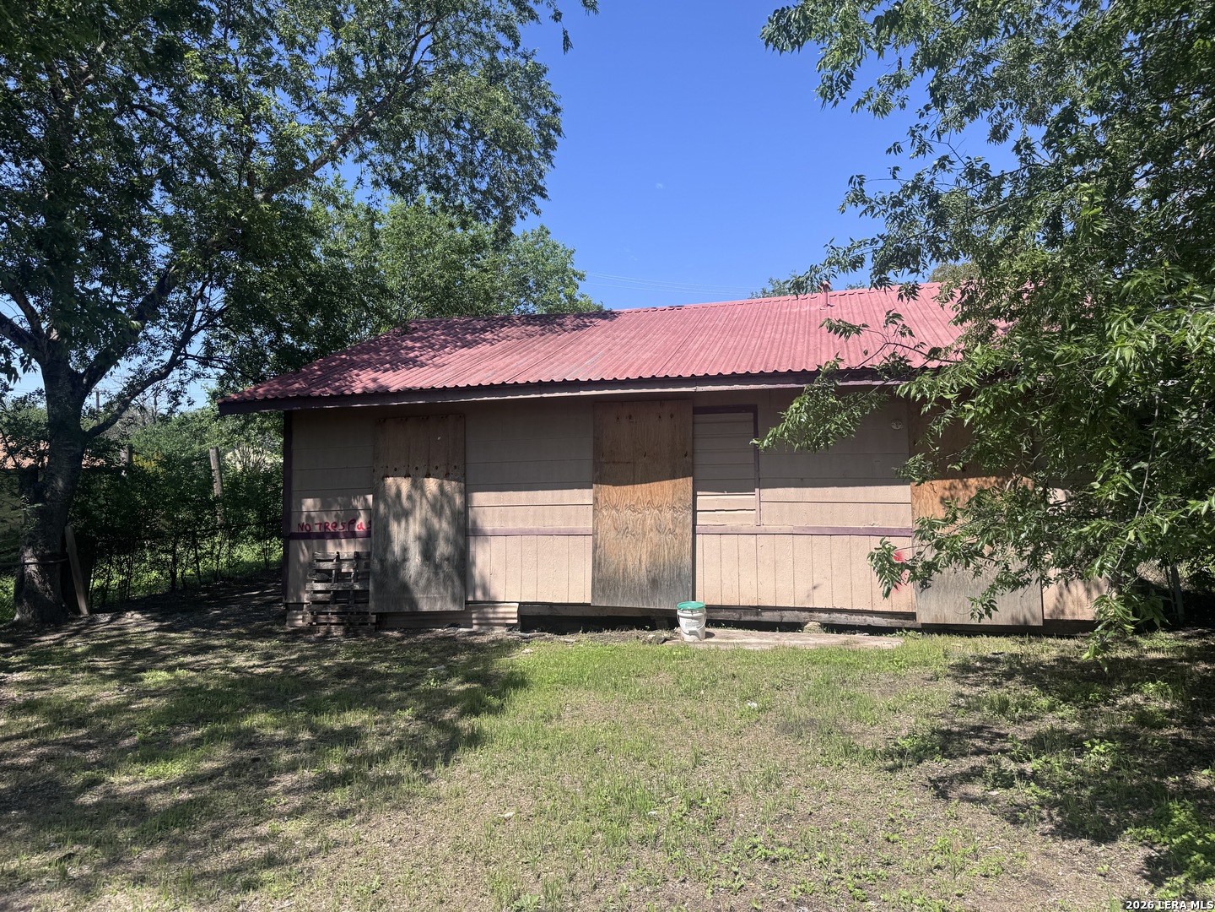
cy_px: 456
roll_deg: +1.4
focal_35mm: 24
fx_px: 842
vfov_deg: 56.8
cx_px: 608
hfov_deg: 71.6
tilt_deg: +2.7
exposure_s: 1/3413
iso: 80
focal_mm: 6.76
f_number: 1.78
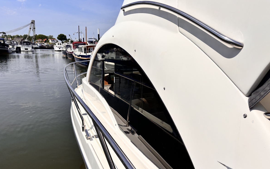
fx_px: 206
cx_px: 136
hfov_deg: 66.5
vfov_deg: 44.4
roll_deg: -1.3
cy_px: 98
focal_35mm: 28
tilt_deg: -13.3
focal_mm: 5.96
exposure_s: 1/10989
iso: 50
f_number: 1.6
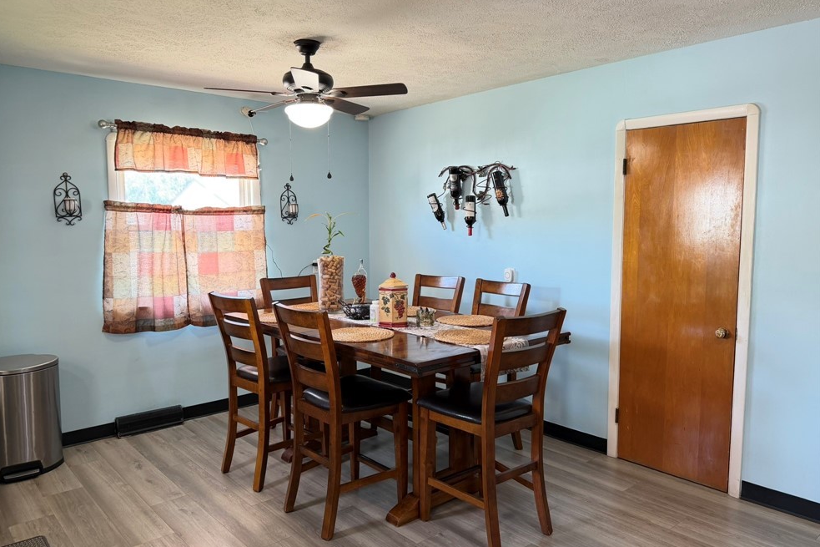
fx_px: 592
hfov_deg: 69.4
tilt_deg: -5.5
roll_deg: +0.2
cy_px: 271
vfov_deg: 49.5
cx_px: 395
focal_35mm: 26
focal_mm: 6.76
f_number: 1.78
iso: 160
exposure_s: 1/60
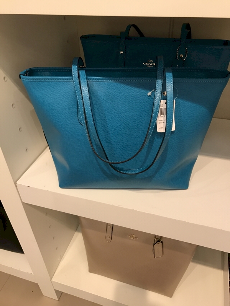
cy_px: 153
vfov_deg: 63.4
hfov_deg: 49.7
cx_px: 115
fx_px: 248
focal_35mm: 28
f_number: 1.8
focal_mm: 3.99
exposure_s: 1/24
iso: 40
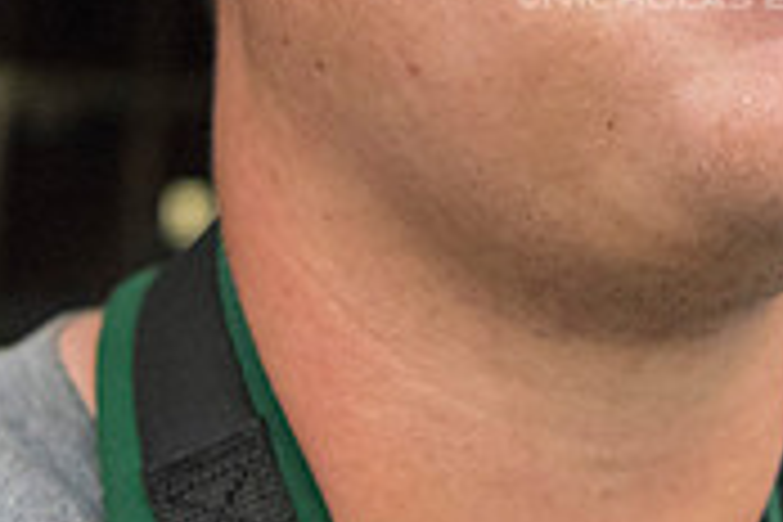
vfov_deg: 16.0
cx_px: 702
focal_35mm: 80
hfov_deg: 24.6
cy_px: -205
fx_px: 1740
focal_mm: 24
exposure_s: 1/200
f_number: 3.2
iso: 3200
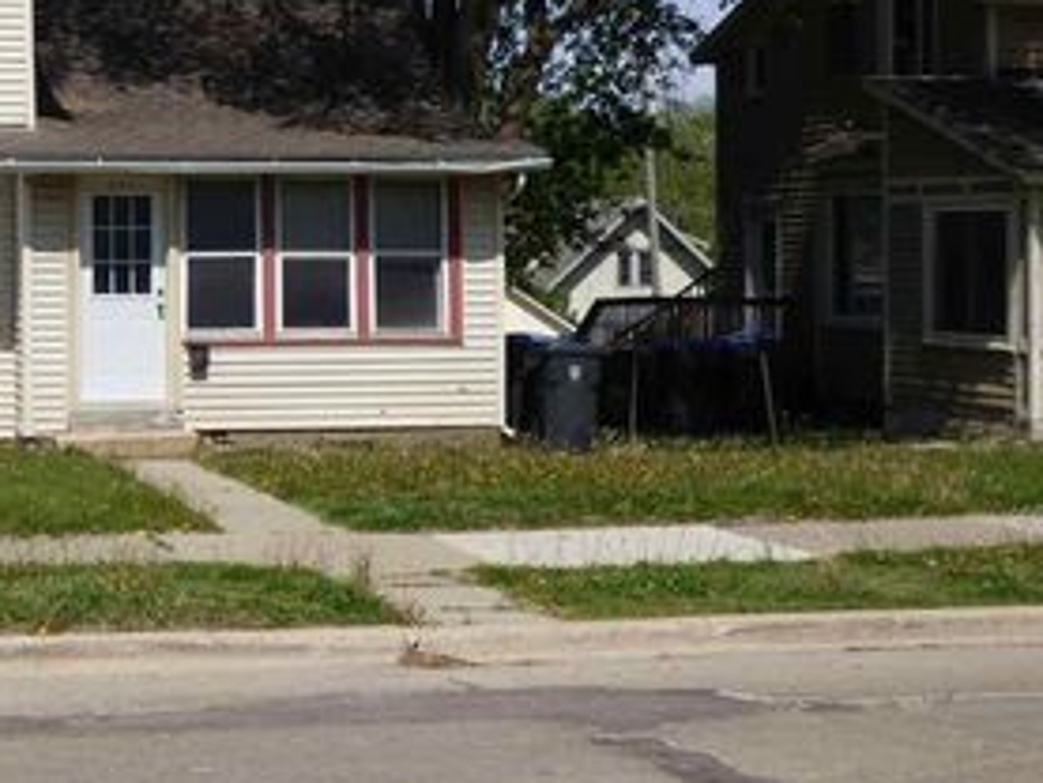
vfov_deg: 19.9
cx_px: 117
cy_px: 273
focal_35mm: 74
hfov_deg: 25.5
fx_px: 2231
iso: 100
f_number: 3.6
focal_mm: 7.07
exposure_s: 1/1600
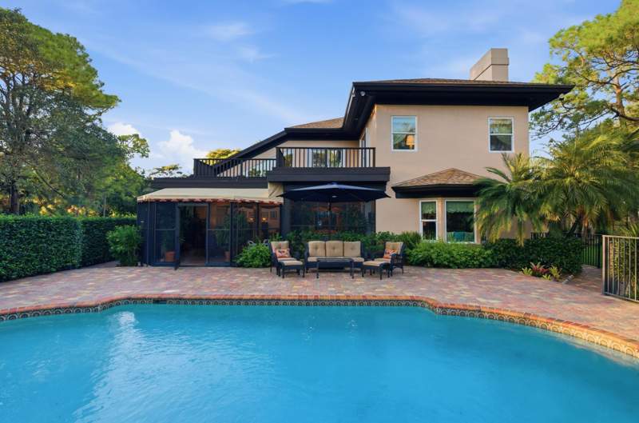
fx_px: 283
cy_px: 212
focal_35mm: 16
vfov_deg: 73.4
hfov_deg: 96.9
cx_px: 320
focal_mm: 16
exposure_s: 1/8000
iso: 2500
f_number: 8
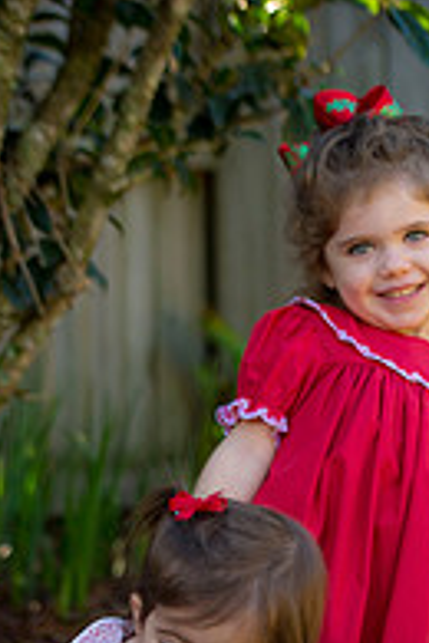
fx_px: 3378
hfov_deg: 7.3
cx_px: 312
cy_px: 656
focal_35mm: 189
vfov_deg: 10.8
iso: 320
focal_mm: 82
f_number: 4
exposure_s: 1/250
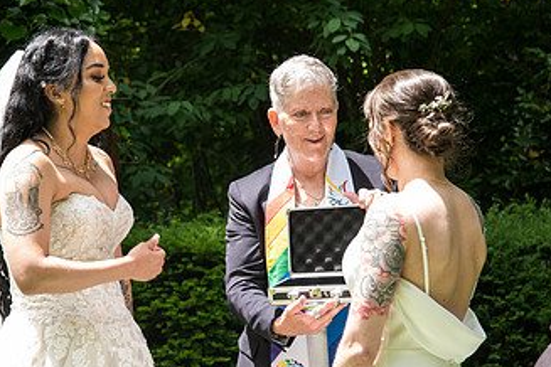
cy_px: 194
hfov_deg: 16.5
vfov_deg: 11.1
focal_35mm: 124
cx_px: 216
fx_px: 1898
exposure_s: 1/400
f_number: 5
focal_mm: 70
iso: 500
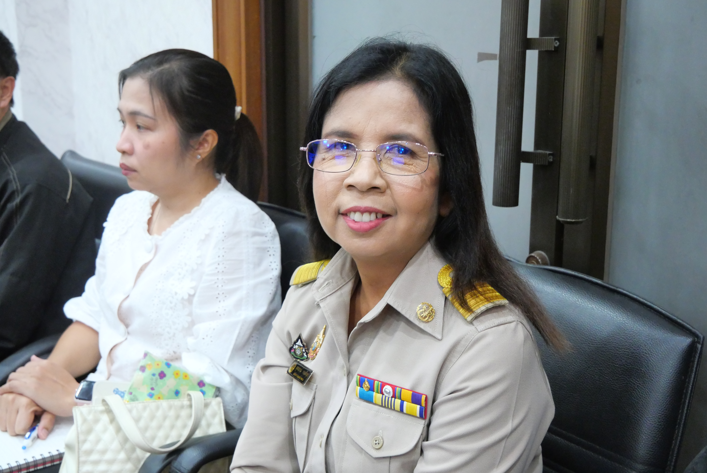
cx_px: 354
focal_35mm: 45
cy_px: 236
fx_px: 884
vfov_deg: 29.9
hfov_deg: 43.6
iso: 3200
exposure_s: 1/30
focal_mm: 22
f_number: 4.2
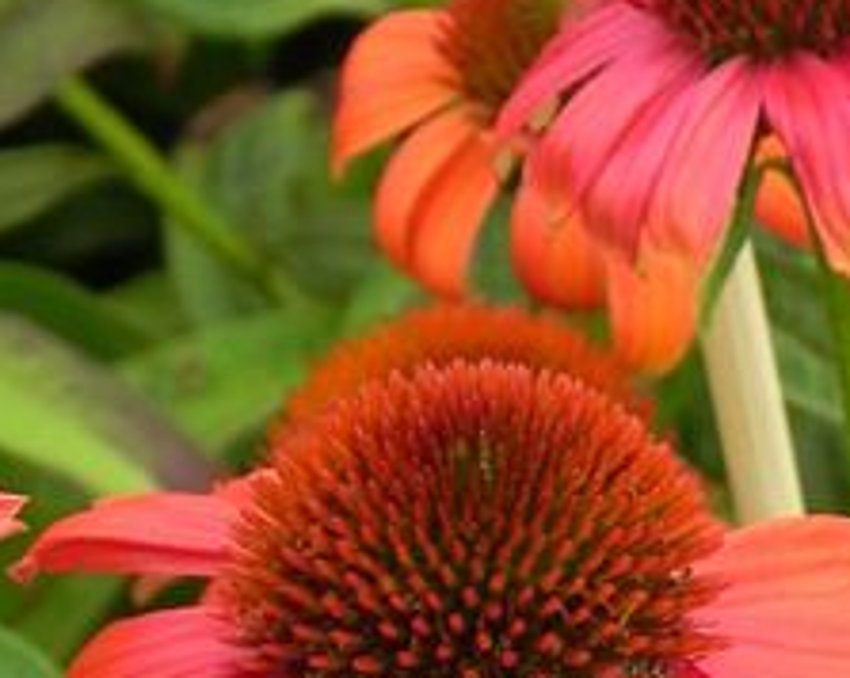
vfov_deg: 3.8
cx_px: 861
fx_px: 10305
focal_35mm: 410
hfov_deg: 4.7
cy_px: 400
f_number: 4.5
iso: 160
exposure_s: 1/30
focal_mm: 20.8
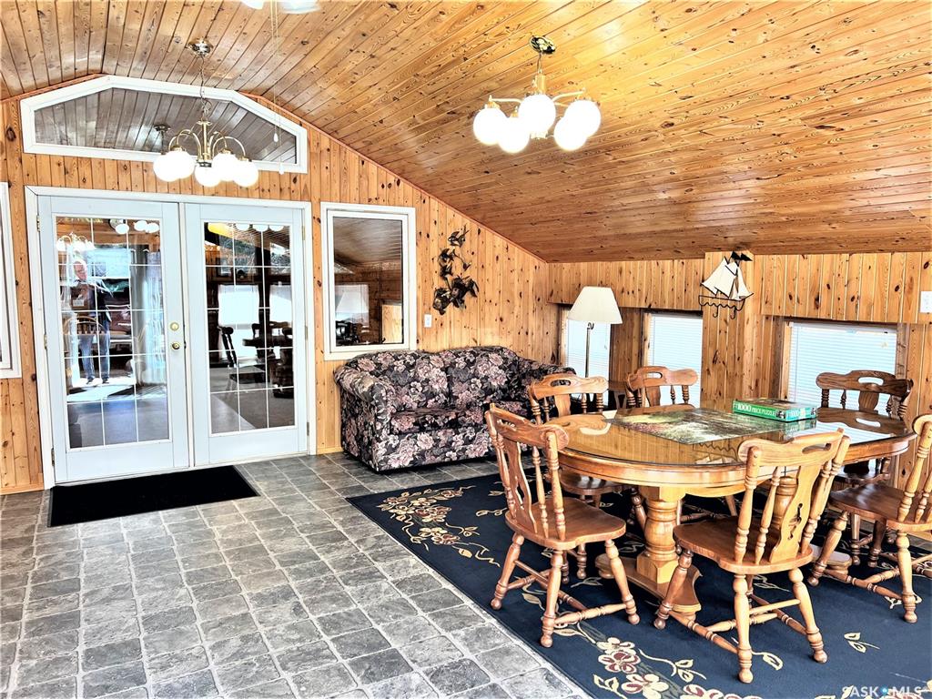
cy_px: 350
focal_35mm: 26
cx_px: 466
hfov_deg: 67.3
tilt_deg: -6.1
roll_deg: +0.4
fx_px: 700
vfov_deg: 53.1
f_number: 1.5
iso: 64
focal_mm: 5.7
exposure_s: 1/120
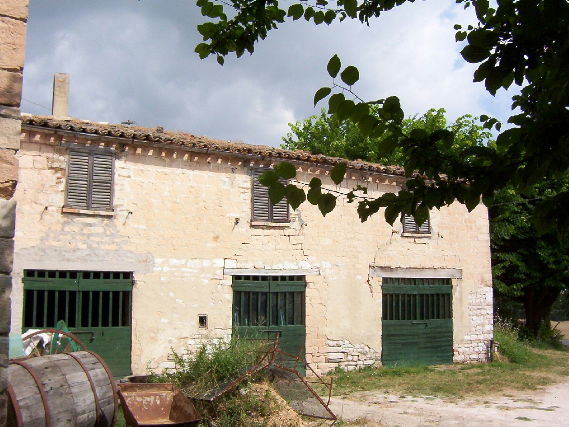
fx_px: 592
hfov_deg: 51.4
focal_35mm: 36
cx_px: 284
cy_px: 214
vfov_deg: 39.7
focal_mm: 5.54
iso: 100
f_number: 5.24
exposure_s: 1/894
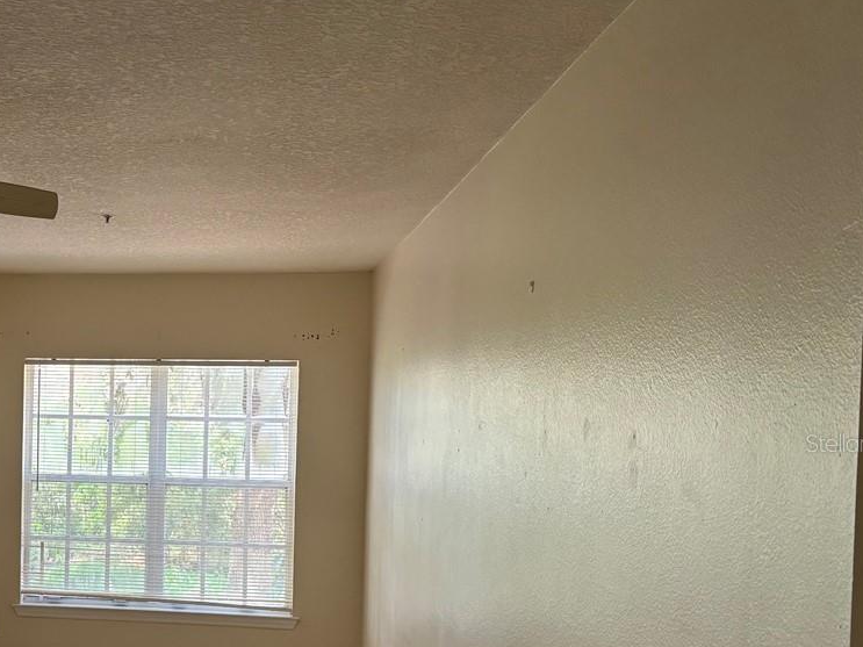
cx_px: -14
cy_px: 443
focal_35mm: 56
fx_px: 1396
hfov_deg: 31.6
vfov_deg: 25.9
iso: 160
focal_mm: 5.96
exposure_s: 1/60
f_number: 1.6
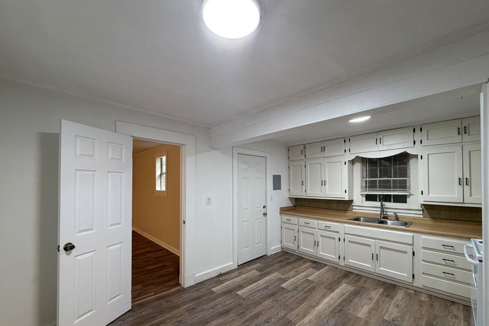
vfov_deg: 77.0
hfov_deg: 100.4
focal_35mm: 15
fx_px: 204
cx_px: 242
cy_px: 182
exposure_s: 1/60
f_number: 2.2
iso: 250
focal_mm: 2.22
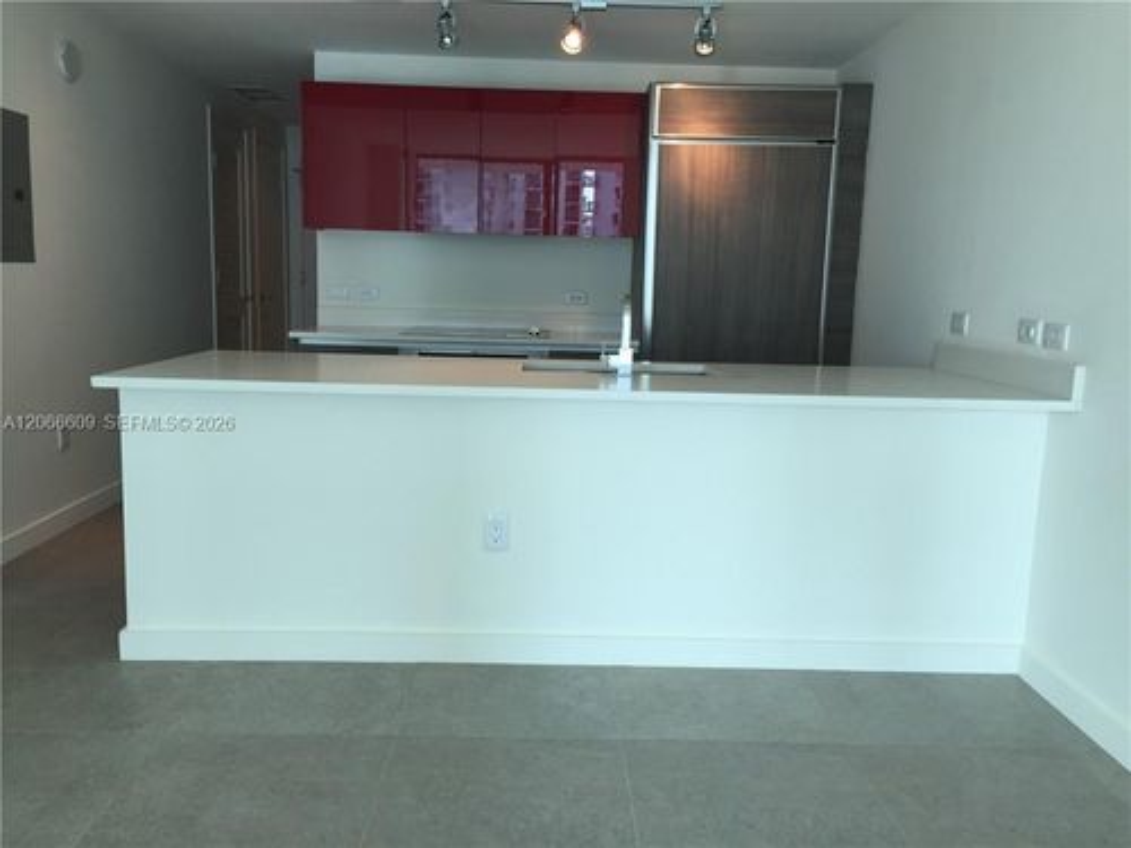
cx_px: 566
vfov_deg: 48.2
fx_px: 948
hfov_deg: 61.7
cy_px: 424
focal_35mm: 29
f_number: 2.2
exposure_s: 1/120
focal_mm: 4.15
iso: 50
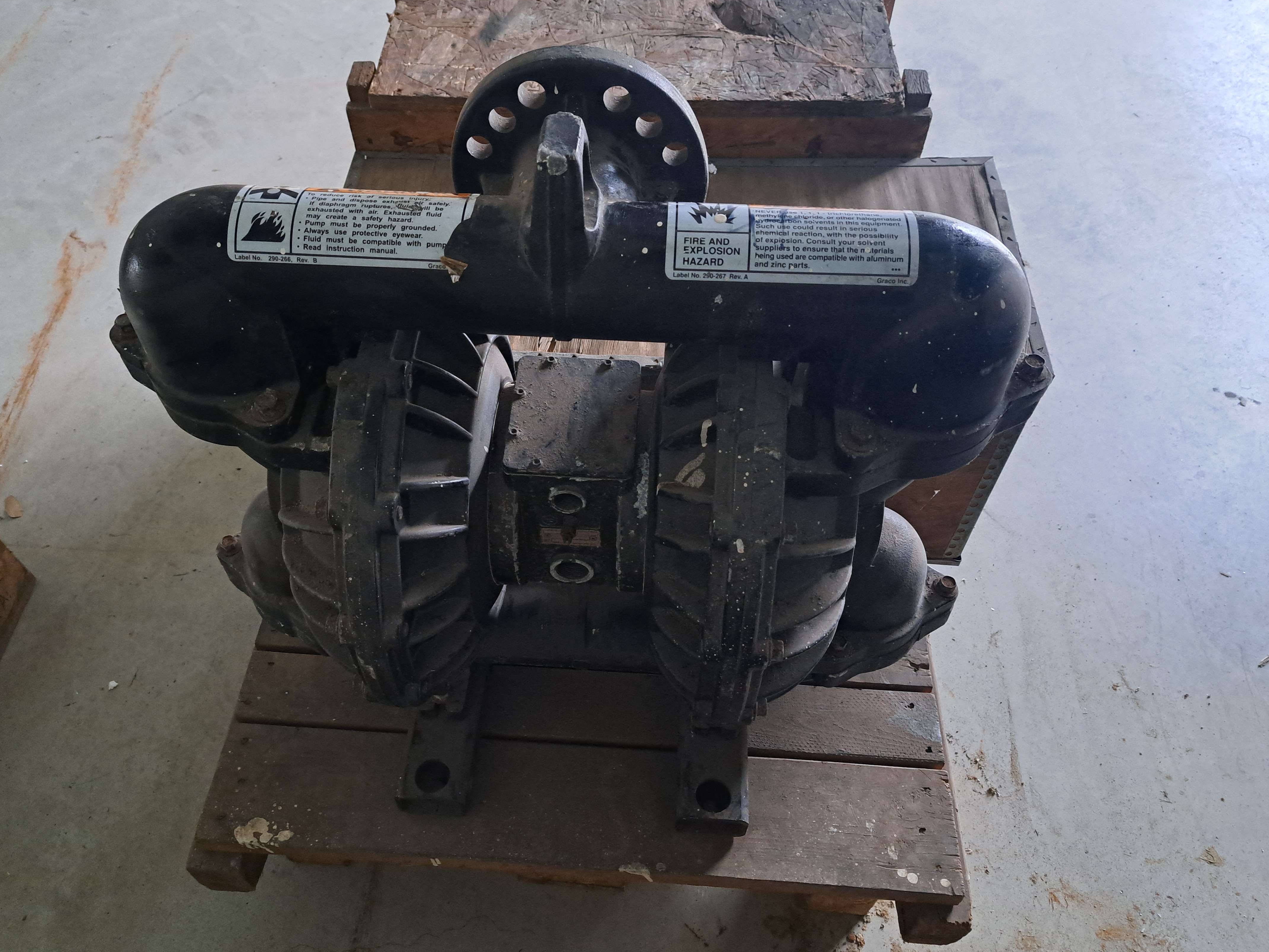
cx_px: 601
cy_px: 498
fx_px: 953
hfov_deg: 67.3
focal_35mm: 26
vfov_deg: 53.0
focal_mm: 5.23
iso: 800
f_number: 1.8
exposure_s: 1/25
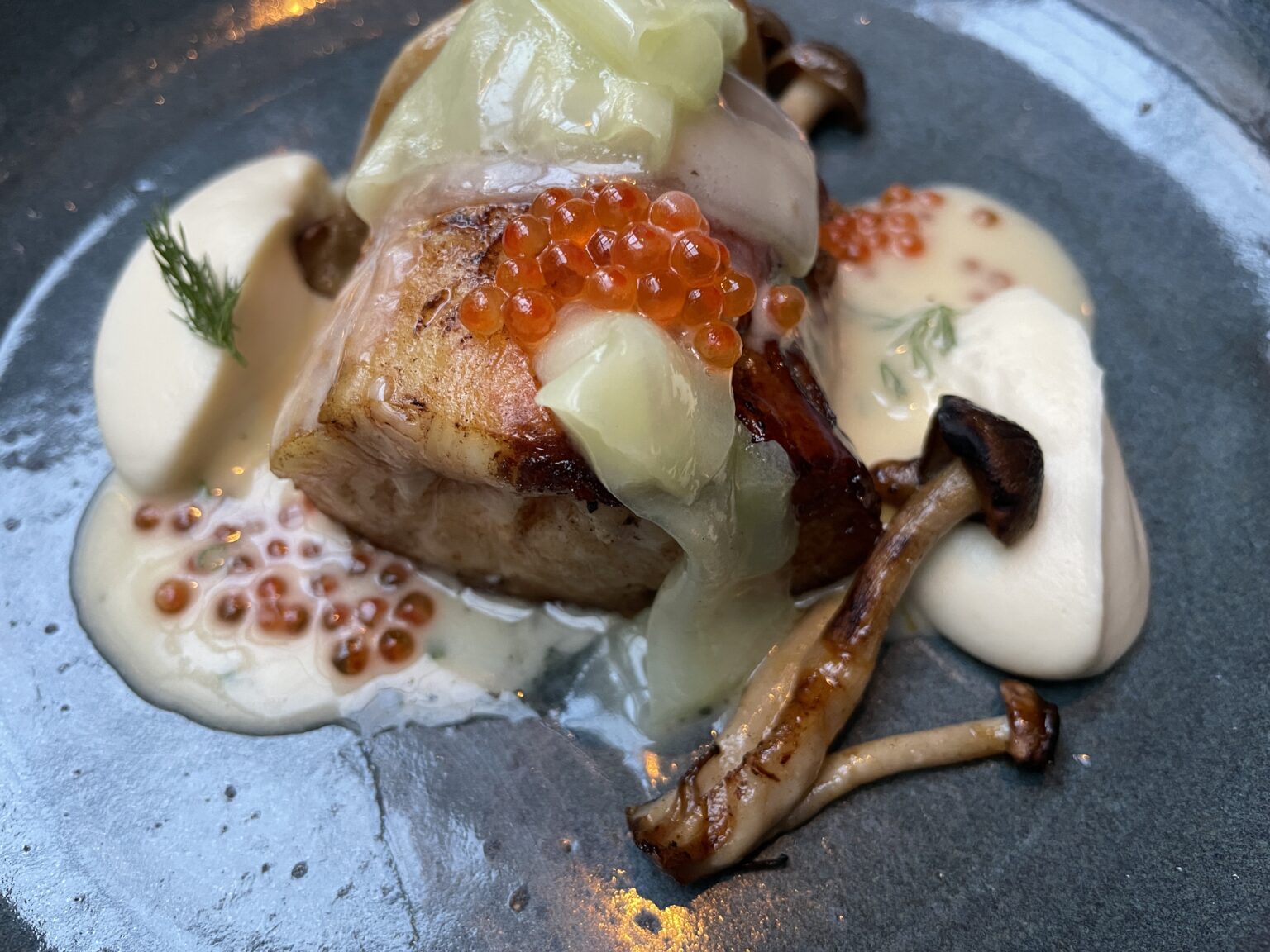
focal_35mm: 26
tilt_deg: -60.5
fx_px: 954
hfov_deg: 67.3
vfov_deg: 53.1
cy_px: 476
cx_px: 635
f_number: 1.6
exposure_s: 1/60
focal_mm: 4.2
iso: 250
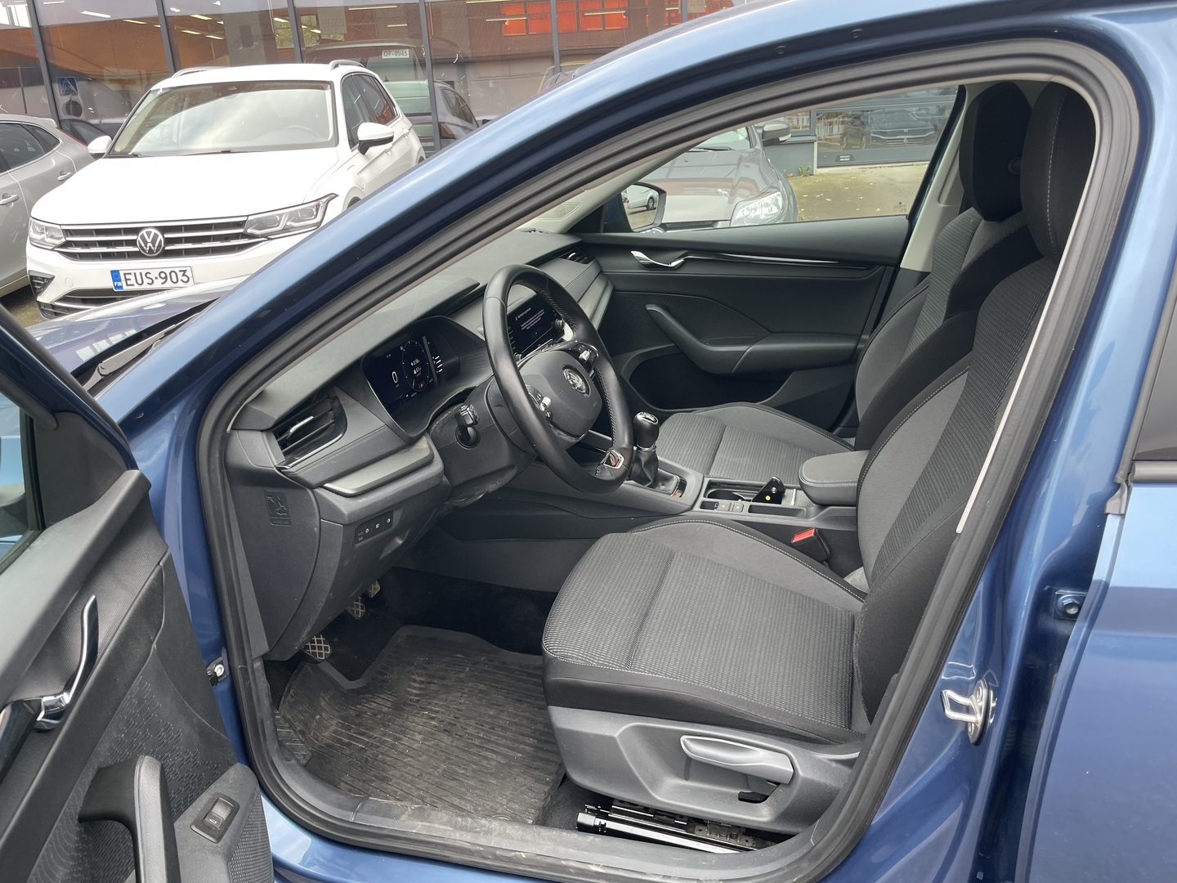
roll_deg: +2.7
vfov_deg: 53.1
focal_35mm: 26
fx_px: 884
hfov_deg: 67.3
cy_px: 442
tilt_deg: -18.4
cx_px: 588
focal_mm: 4.2
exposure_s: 1/121
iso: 50
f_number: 1.6
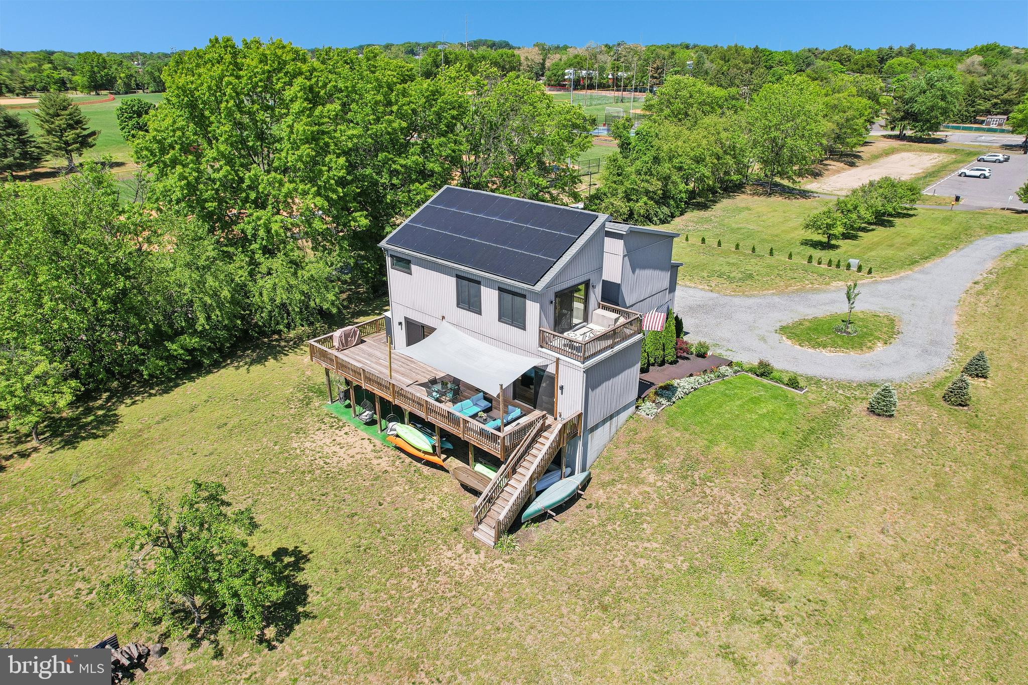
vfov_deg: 57.2
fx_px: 628
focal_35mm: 22
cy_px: 342
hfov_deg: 78.6
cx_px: 514
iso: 100
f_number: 2.8
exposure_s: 1/1500
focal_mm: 8.4
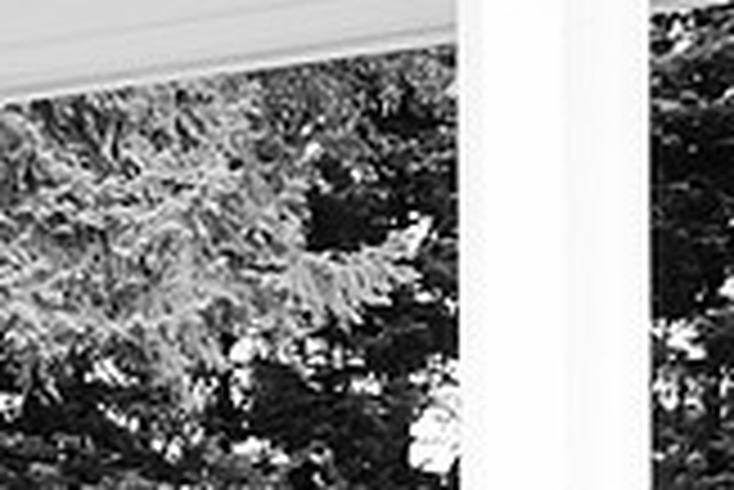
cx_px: -297
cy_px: 600
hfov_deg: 13.2
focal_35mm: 149
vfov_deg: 9.1
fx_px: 3041
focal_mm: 42
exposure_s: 1/320
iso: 2500
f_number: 4
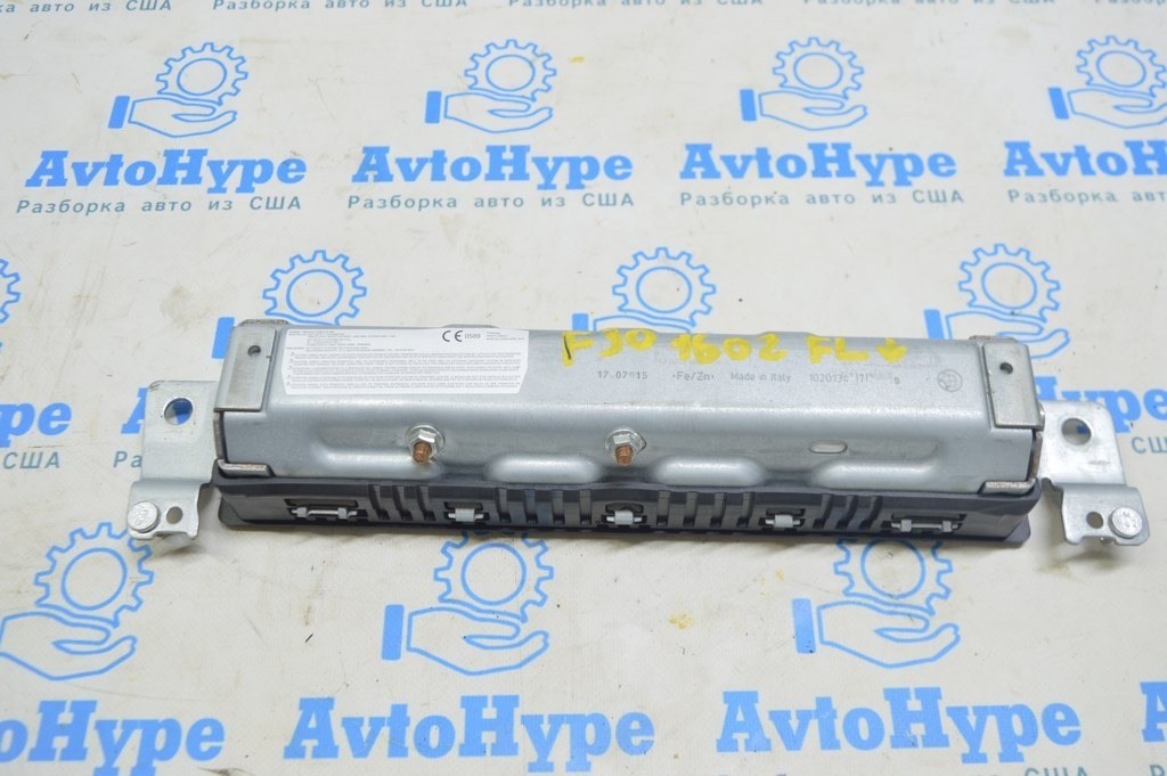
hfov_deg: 57.3
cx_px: 584
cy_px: 388
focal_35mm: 33
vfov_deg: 39.9
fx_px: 1069
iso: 400
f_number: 5.6
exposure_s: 1/20
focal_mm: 22
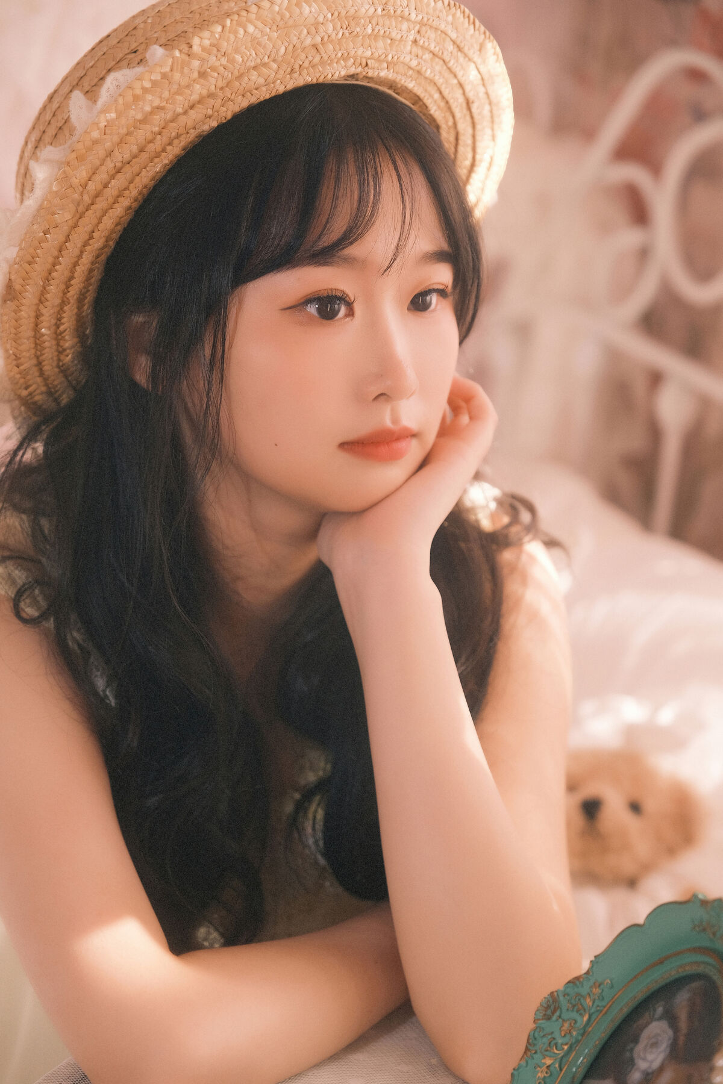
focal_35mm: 83
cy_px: 542
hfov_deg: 16.5
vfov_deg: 24.5
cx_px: 362
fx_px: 2500
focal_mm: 55
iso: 500
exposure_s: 1/500
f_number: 2.8
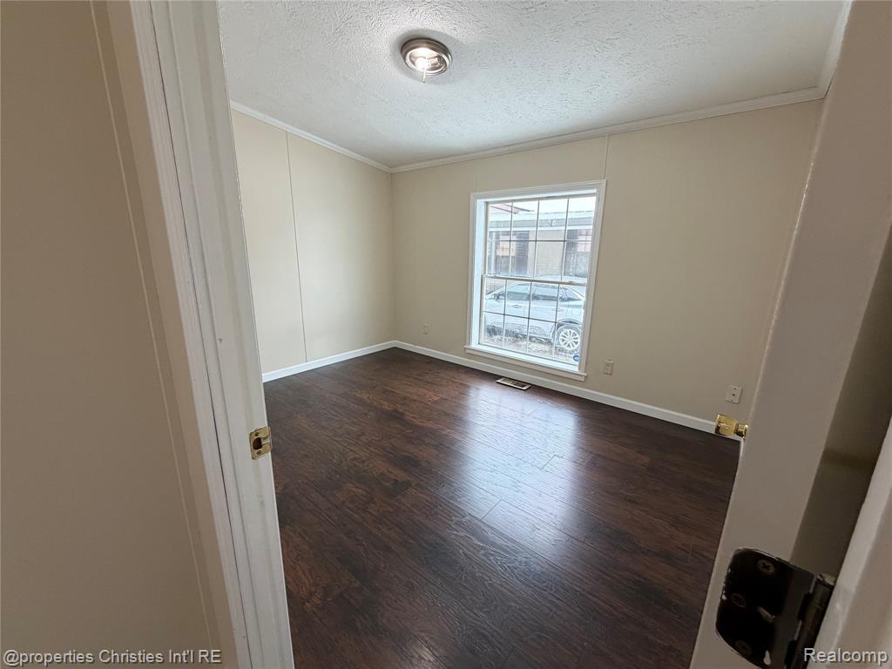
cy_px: 334
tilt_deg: -14.7
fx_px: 361
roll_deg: -0.4
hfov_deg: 102.1
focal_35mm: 14
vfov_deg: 85.7
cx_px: 446
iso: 160
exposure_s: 1/120
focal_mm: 2.22
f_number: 2.2
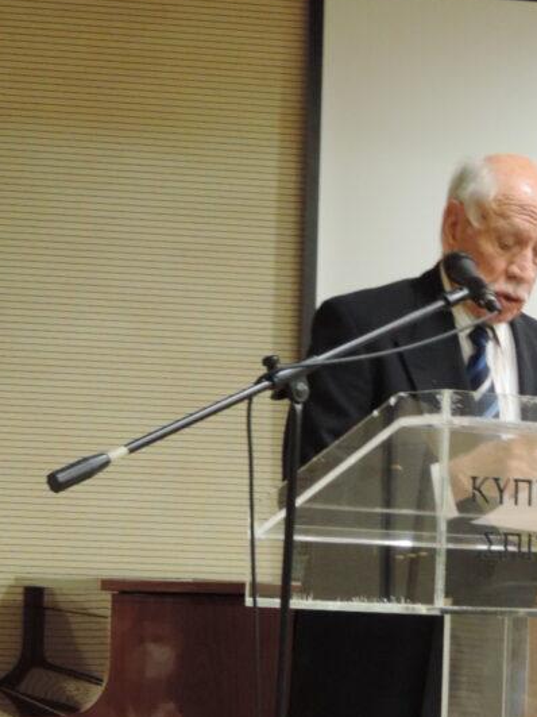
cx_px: 270
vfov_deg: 14.6
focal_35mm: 135
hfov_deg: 11.0
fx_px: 2793
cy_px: 498
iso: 720
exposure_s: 1/15
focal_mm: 12.4
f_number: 3.9
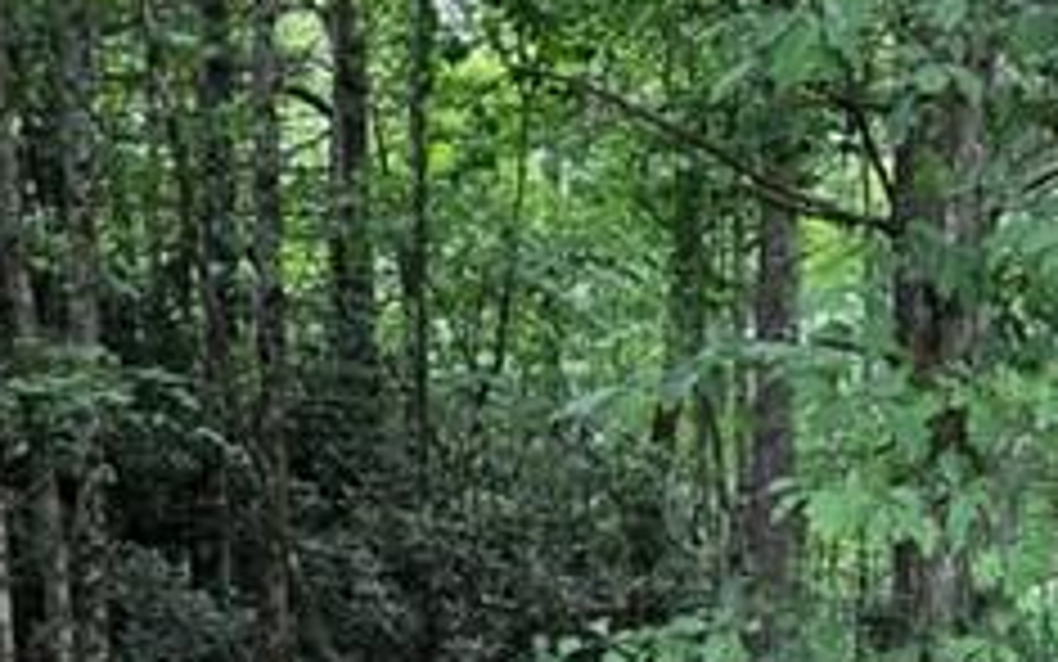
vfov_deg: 16.7
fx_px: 2163
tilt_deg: -5.9
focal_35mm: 75
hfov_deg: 27.3
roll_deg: +0.3
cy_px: 793
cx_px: 338
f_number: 1.6
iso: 125
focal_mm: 5.1
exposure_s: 1/93
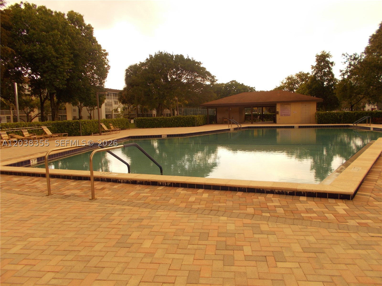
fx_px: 287
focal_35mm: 26
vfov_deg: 53.1
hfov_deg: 67.3
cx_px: 191
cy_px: 143
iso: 80
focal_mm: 4.6
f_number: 3.2
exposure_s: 1/160
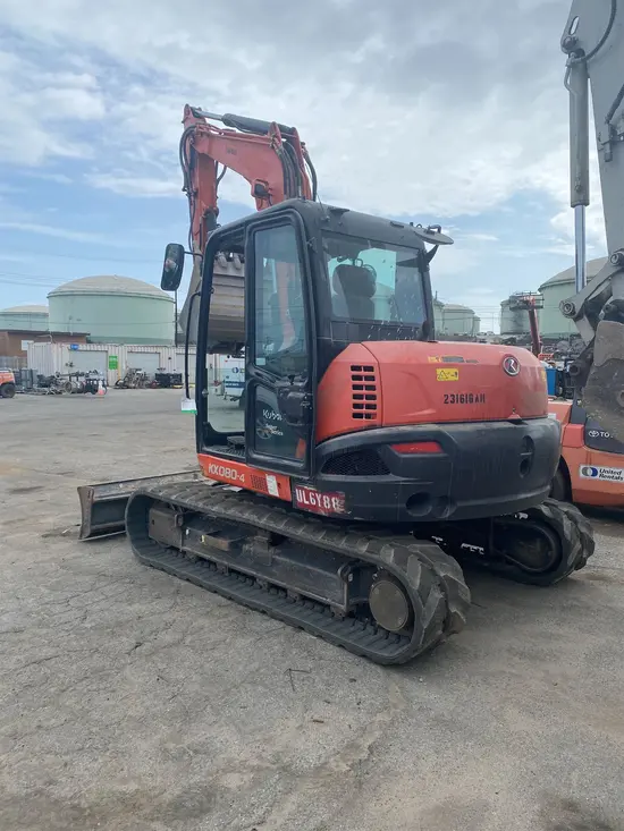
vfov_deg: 67.3
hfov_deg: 53.1
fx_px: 625
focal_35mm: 26
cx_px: 312
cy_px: 416
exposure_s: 1/3846
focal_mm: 4.25
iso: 32
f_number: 1.8
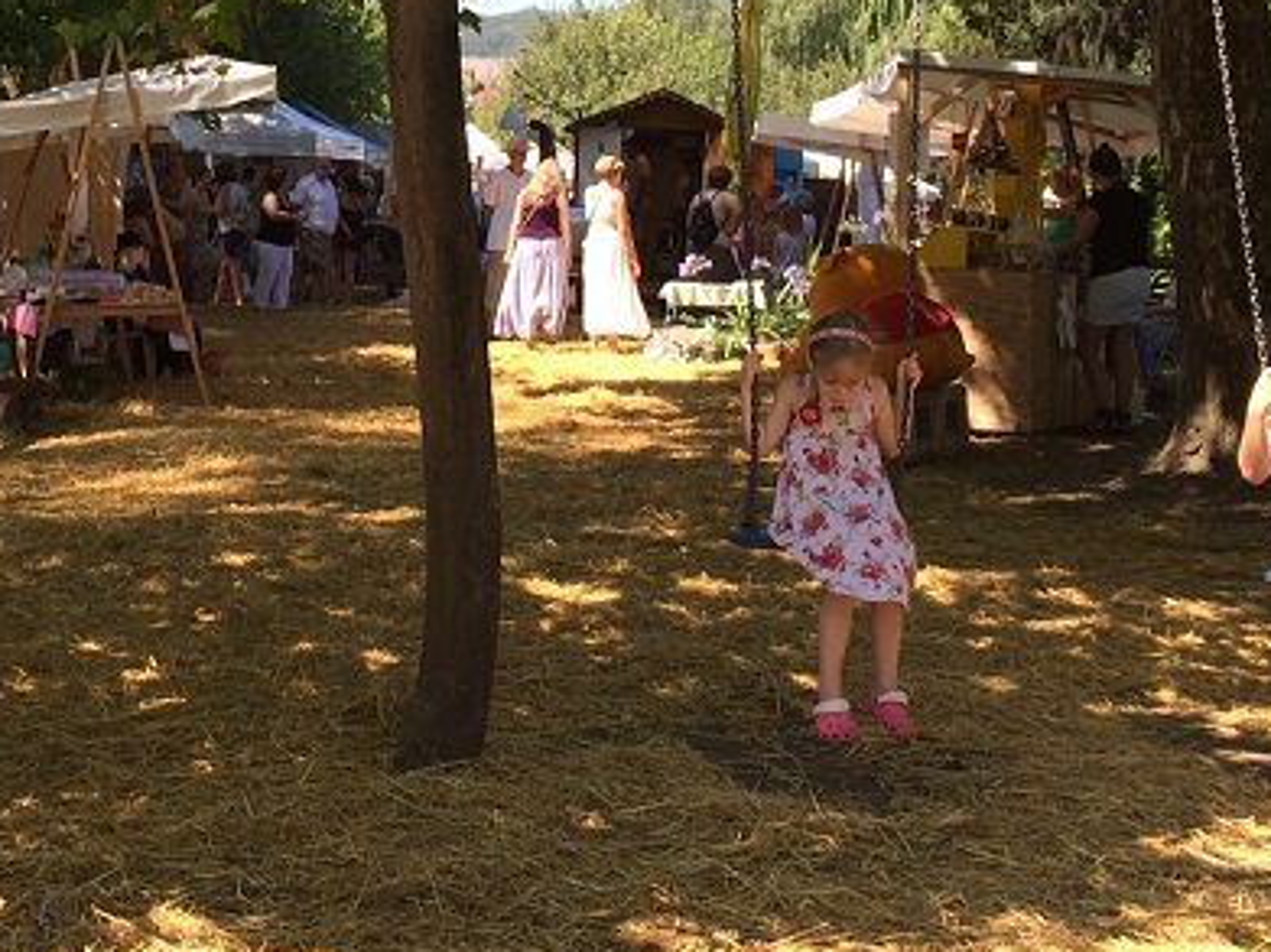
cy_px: 128
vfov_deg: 20.9
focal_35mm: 69
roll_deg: -2.8
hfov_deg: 27.9
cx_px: 354
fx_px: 2533
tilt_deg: -1.9
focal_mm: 4.15
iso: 32
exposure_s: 1/672
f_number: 2.2
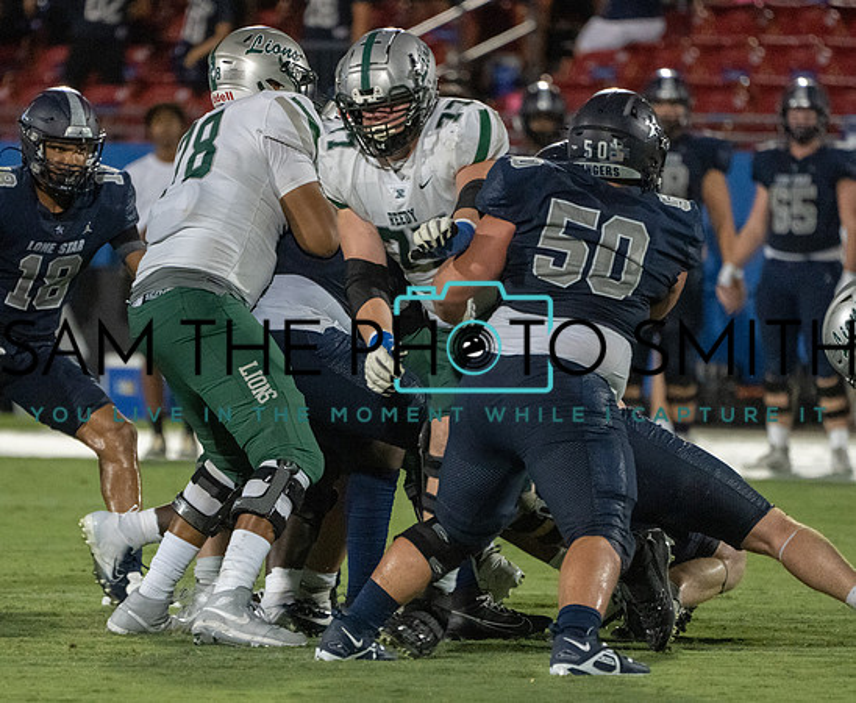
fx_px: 14569
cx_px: 376
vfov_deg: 2.8
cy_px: 425
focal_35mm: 569
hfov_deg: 3.4
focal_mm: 400
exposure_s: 1/1000
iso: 8000
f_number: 5.6
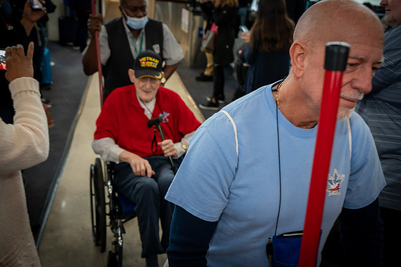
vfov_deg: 35.9
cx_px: 200
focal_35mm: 37
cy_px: 134
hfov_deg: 51.9
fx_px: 412
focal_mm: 37
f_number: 5
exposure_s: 1/100
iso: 4000
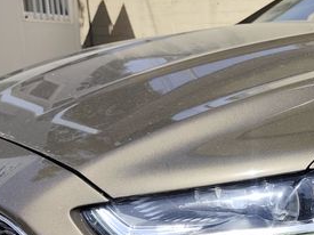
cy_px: 201
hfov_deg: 26.9
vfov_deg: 21.5
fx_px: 607
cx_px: 336
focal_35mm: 67
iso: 50
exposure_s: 1/1012
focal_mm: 6.19
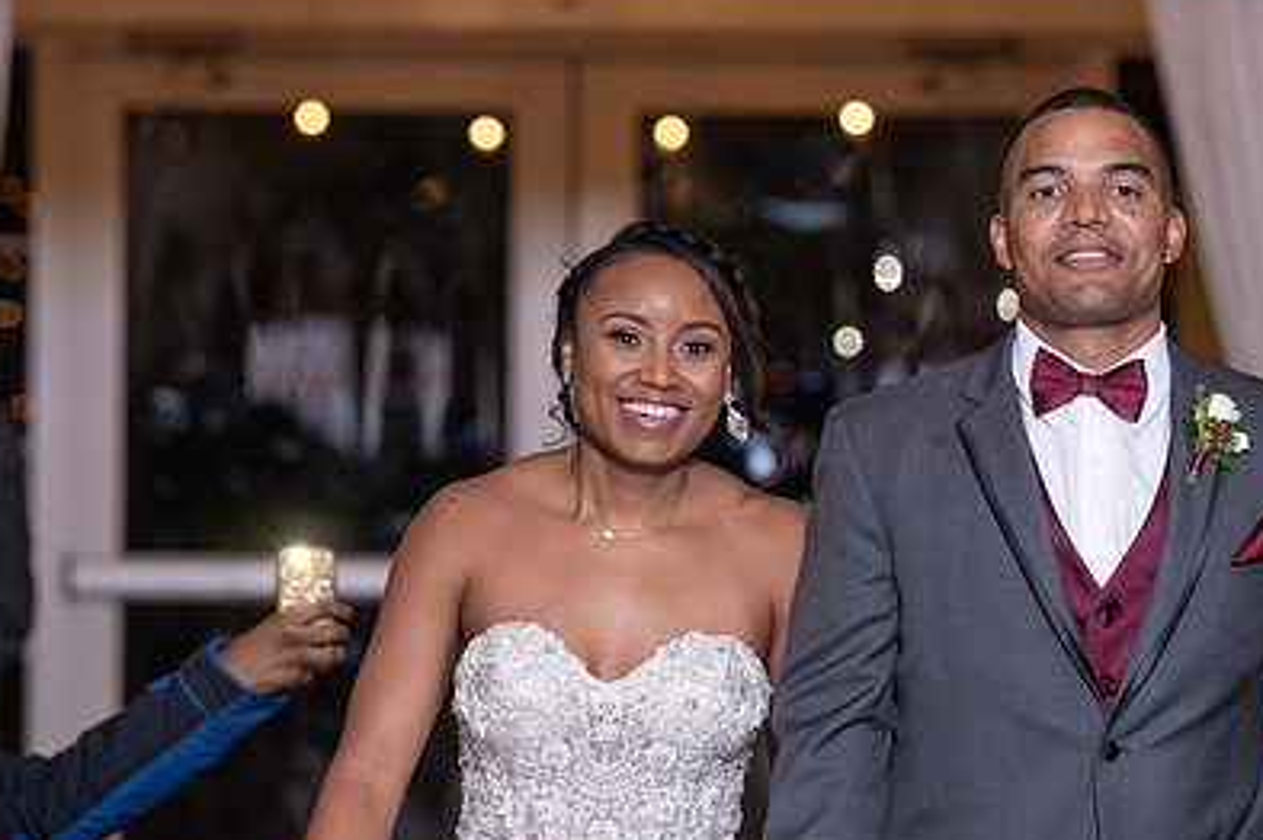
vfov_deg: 4.5
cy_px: 375
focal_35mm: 308
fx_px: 10796
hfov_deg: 6.7
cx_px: 748
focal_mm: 162
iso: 800
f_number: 4
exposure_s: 1/200
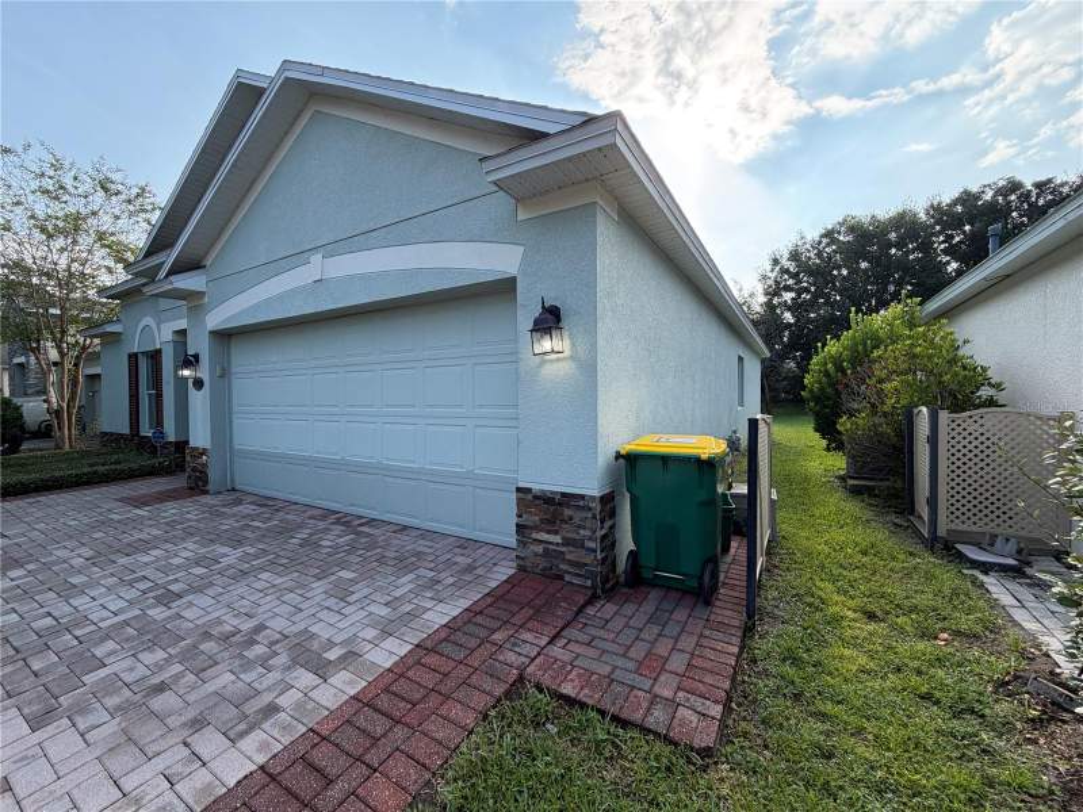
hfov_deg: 102.1
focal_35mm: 14
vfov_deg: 85.7
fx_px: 438
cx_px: 542
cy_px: 406
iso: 64
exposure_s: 1/502
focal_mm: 2.22
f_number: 2.2
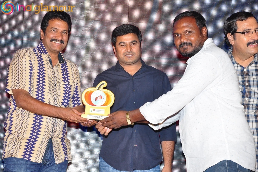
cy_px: 86
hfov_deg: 19.5
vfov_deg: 13.0
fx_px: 752
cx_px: 129
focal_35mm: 105
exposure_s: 1/125
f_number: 7.1
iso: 500
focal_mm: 70
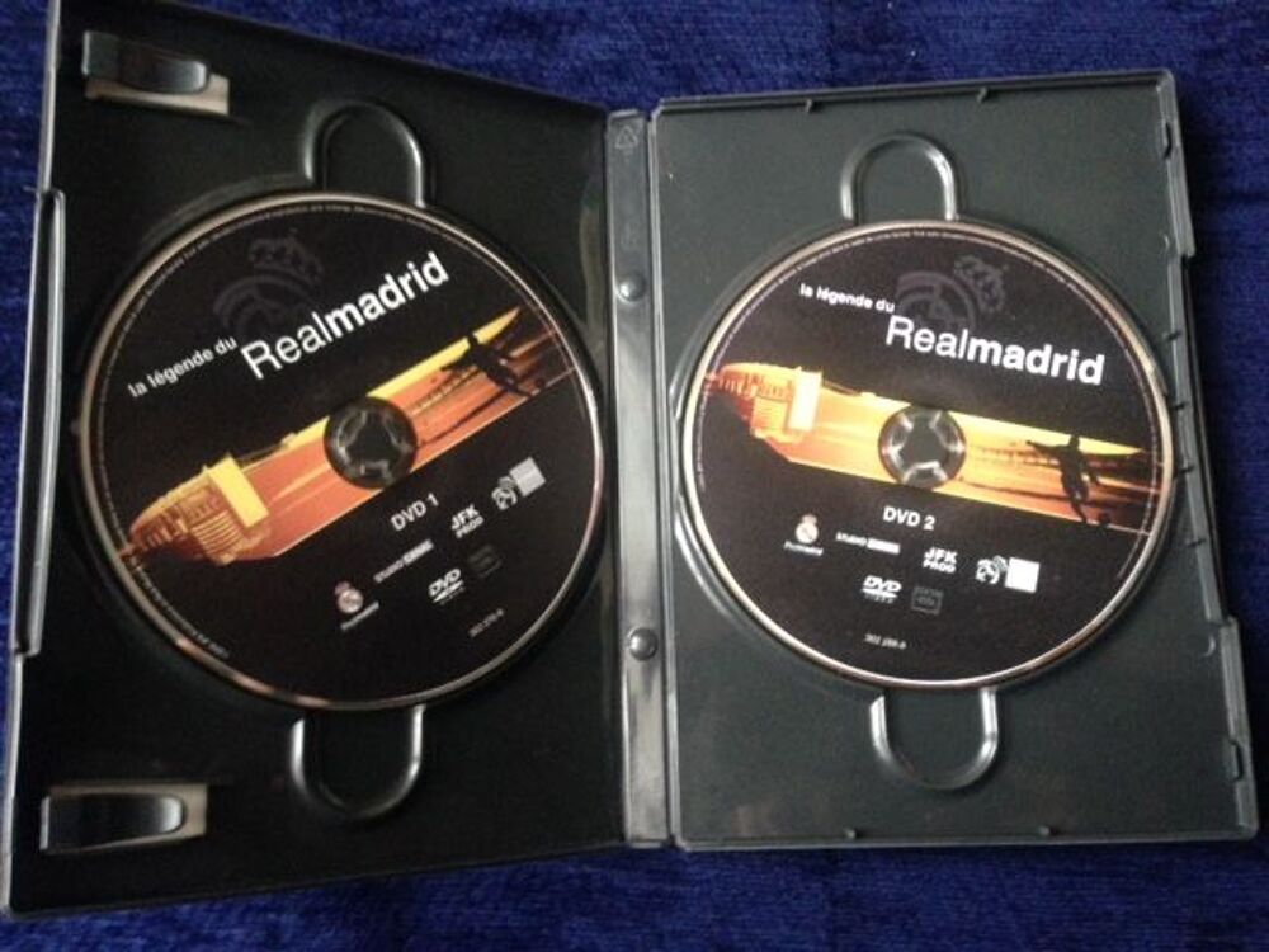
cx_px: 634
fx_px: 1210
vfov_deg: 42.9
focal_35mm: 33
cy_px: 476
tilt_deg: -76.6
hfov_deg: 55.4
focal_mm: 4.12
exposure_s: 1/15
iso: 400
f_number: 2.4
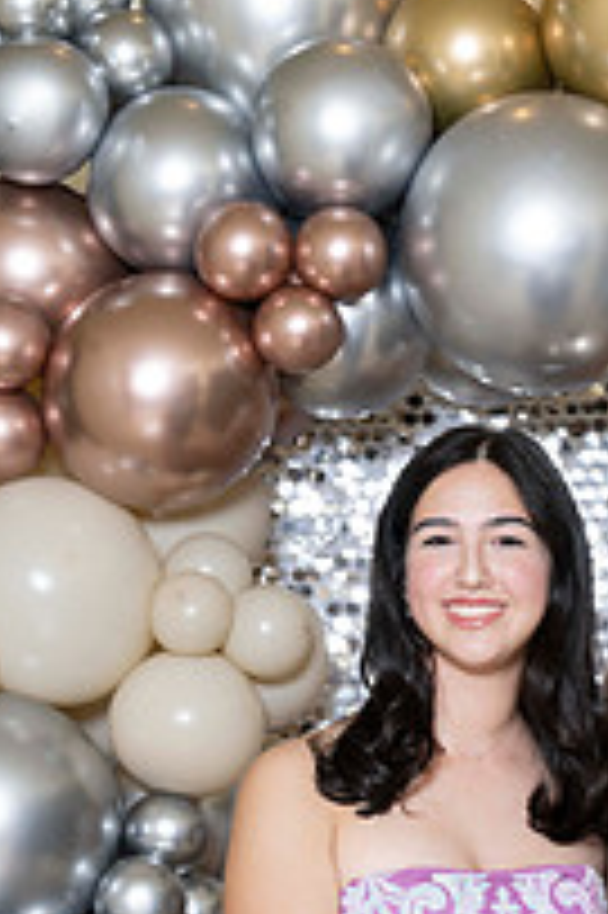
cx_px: 576
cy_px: 977
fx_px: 5176
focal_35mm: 204
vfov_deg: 10.0
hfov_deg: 6.7
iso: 250
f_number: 5.6
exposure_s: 1/200
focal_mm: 92
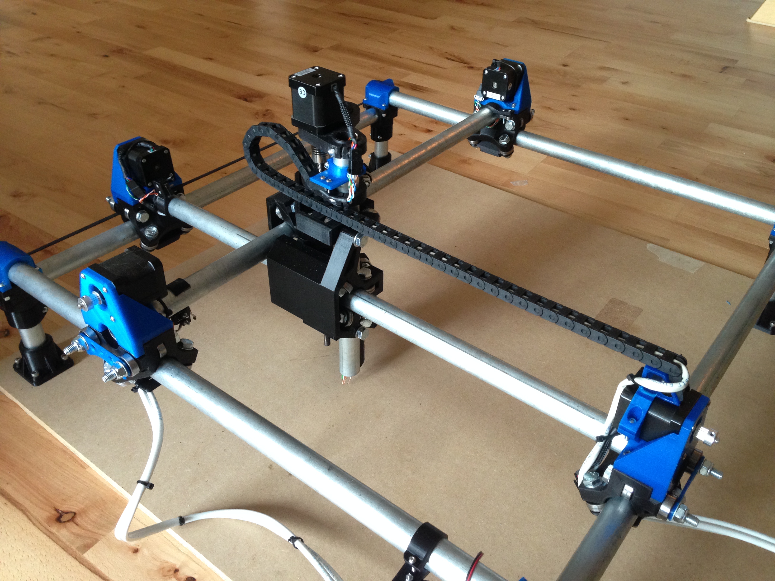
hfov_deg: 55.4
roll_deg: -0.8
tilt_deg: -34.9
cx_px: 388
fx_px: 739
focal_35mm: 33
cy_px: 290
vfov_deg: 42.9
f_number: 2.4
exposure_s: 1/20
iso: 200
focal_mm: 4.12
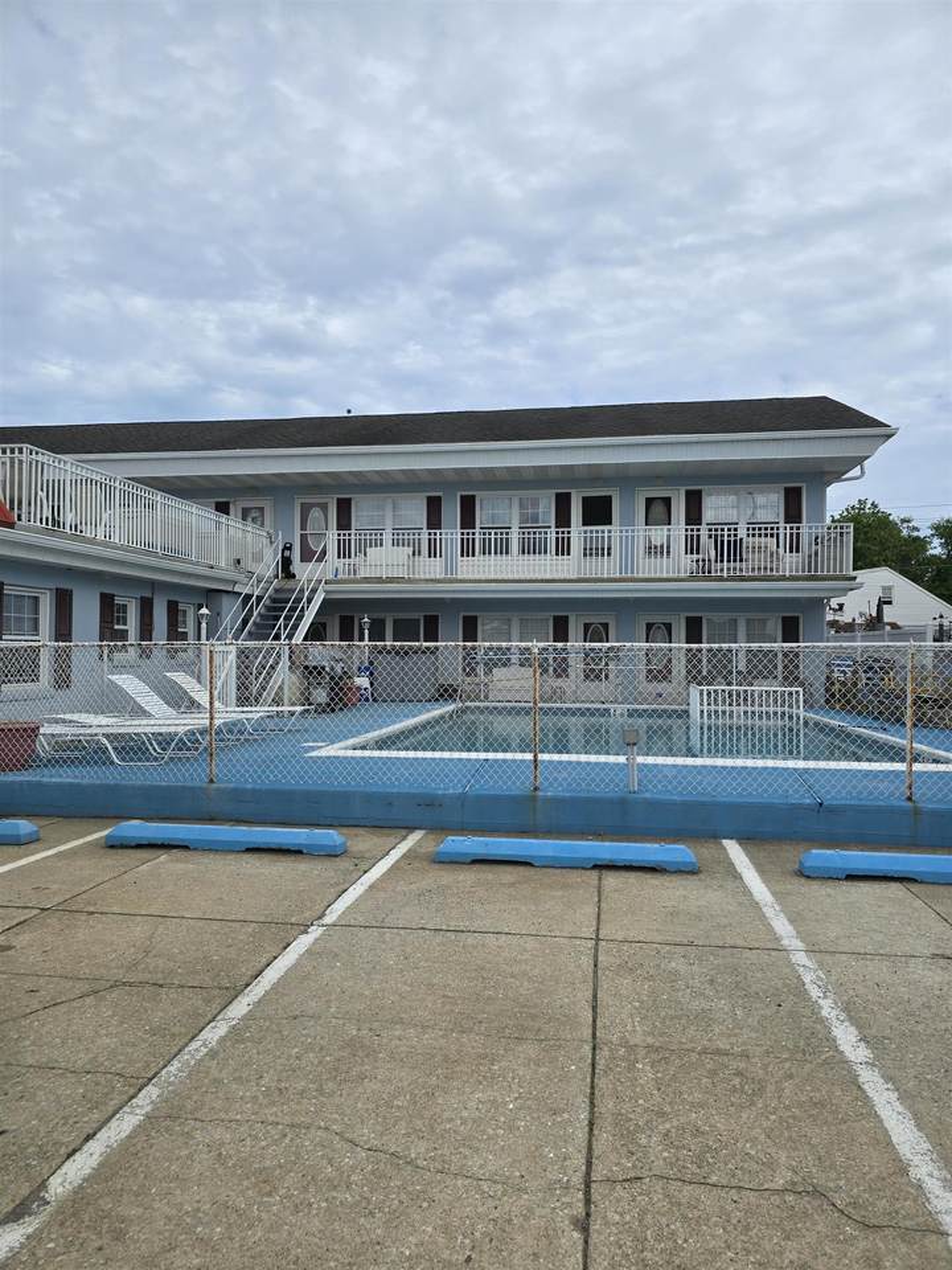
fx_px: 843
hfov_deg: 58.9
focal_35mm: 23
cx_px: 476
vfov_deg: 73.9
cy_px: 635
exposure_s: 1/994
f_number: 1.7
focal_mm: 6.3
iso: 12
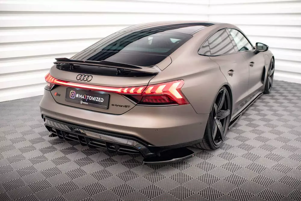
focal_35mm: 36
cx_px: 153
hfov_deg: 53.1
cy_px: 103
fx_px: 301
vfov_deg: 36.9
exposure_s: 1/100
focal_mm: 35
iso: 1250
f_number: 2.8
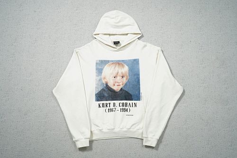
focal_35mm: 35
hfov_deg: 54.5
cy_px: 79
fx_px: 230
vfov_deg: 37.8
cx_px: 118
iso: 1600
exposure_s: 1/100
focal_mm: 35
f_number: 10
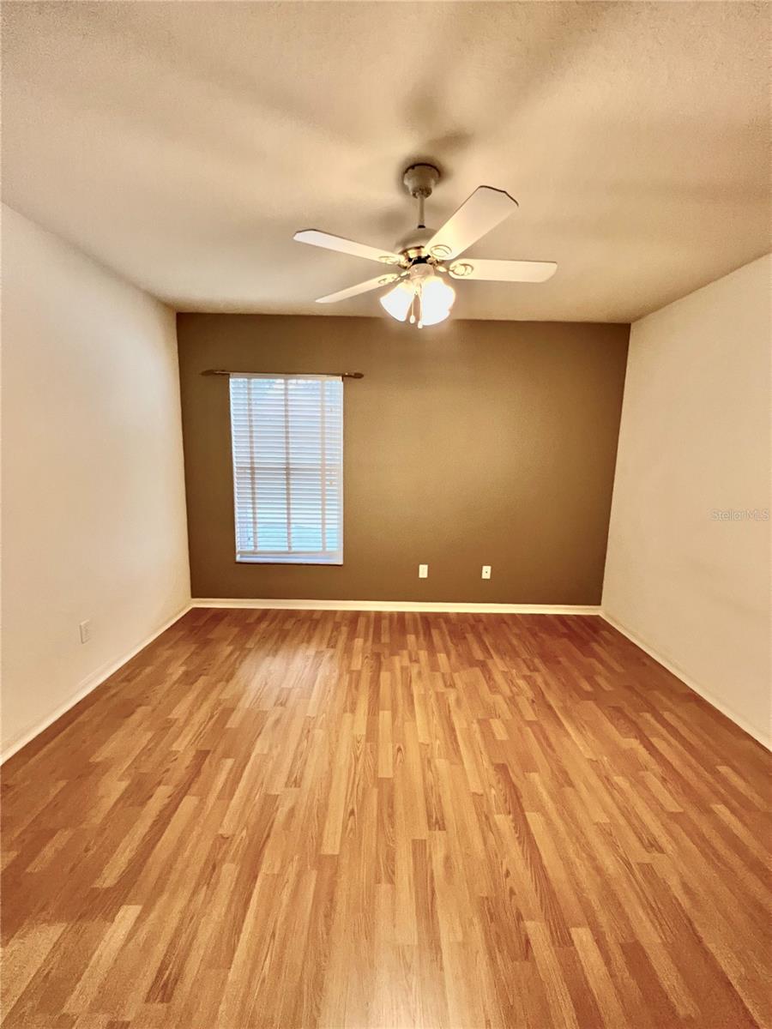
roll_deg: -1.8
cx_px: 386
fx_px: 387
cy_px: 514
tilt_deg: -8.1
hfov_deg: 89.9
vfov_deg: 106.2
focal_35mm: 13
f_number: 1.8
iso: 500
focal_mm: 1.57
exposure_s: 1/60
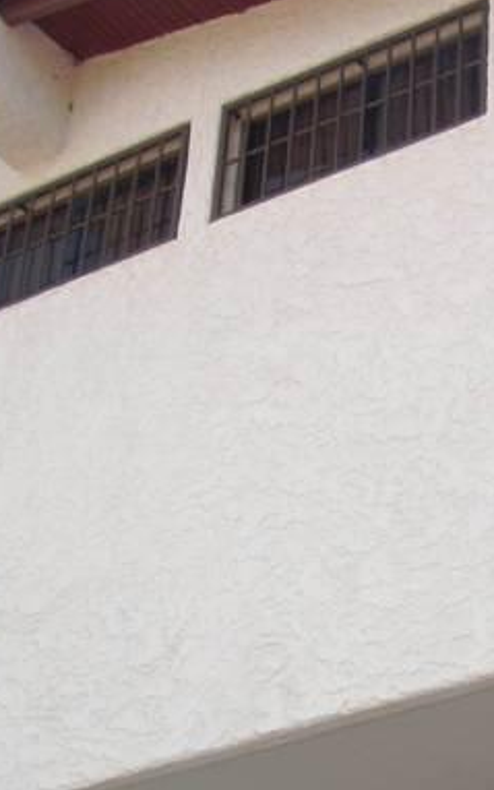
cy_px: 596
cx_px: 568
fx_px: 2325
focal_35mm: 108
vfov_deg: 19.1
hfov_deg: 11.9
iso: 80
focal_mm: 6.7
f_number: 3.5
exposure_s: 1/400
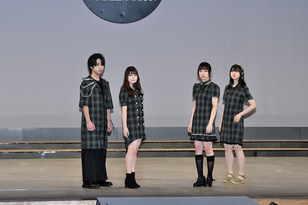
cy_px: 102
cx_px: 154
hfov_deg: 14.4
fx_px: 1219
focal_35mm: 142
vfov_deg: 9.6
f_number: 5.6
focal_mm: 95
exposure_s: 1/250
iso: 800
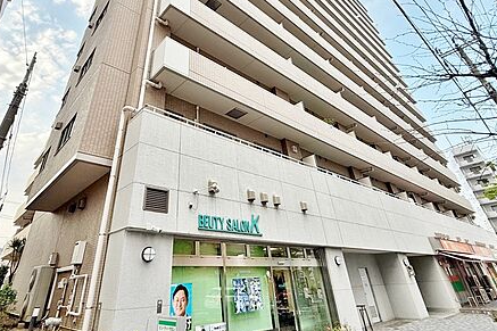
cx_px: 217
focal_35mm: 20
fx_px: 276
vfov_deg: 60.0
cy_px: 102
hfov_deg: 83.6
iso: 64
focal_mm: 2.22
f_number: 2.2
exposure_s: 1/193
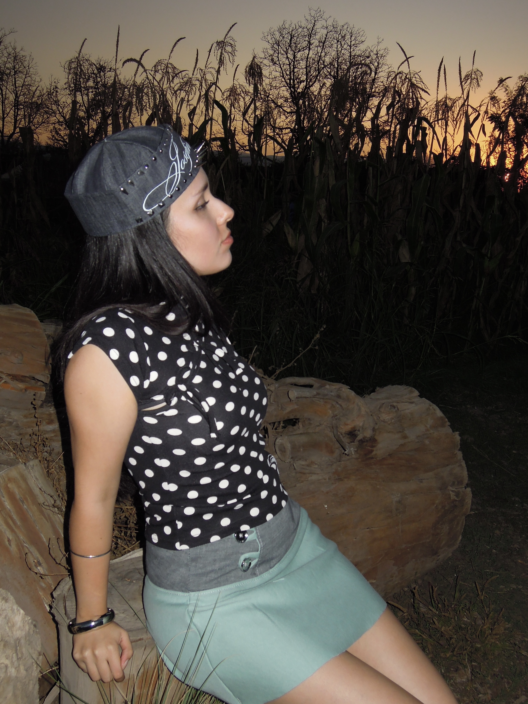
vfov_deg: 52.6
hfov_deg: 40.7
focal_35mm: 35
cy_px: 352
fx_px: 712
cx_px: 264
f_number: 3.5
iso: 160
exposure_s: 1/1600
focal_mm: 6.3
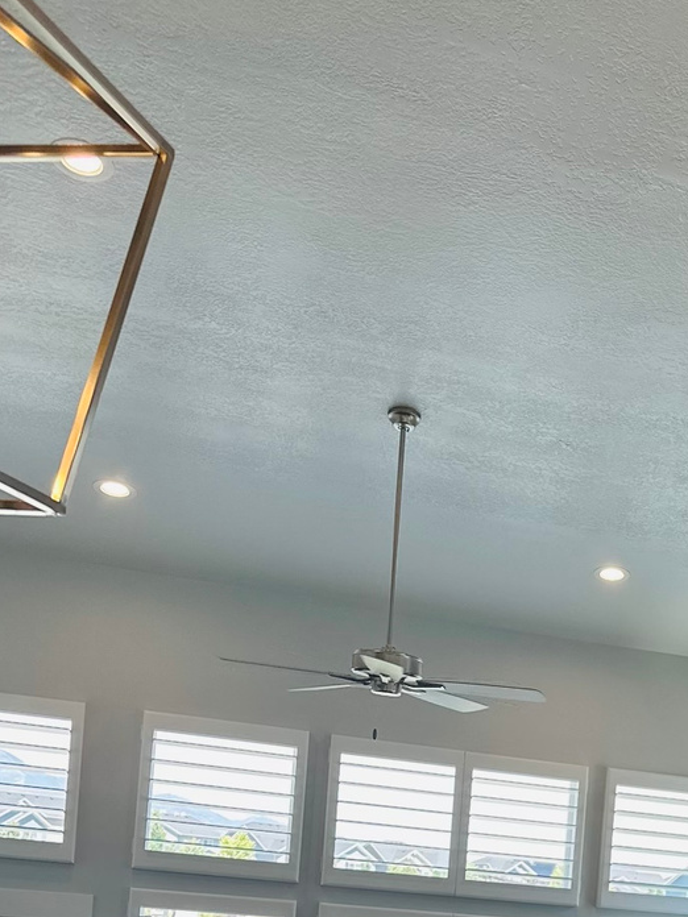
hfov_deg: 25.8
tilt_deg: -0.2
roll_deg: -4.2
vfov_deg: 32.9
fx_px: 1405
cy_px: 939
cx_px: 726
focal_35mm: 53
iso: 80
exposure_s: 1/297
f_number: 1.78
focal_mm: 6.86
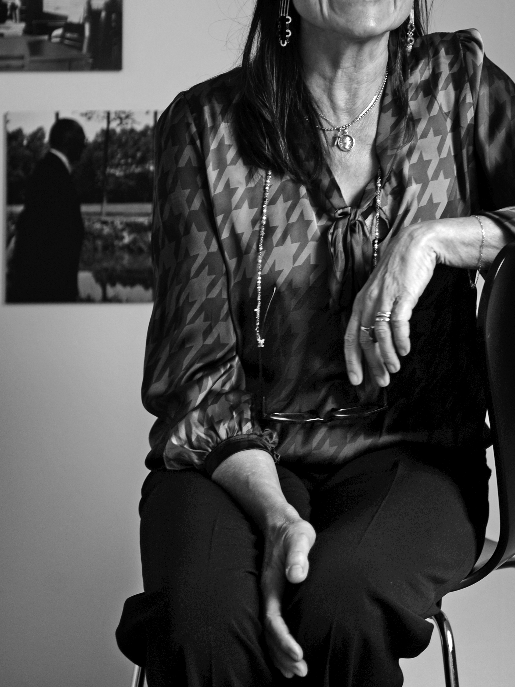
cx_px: 343
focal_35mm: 112
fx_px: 2222
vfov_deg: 17.5
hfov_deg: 13.2
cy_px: 166
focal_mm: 70
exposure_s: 1/50
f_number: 2.8
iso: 360
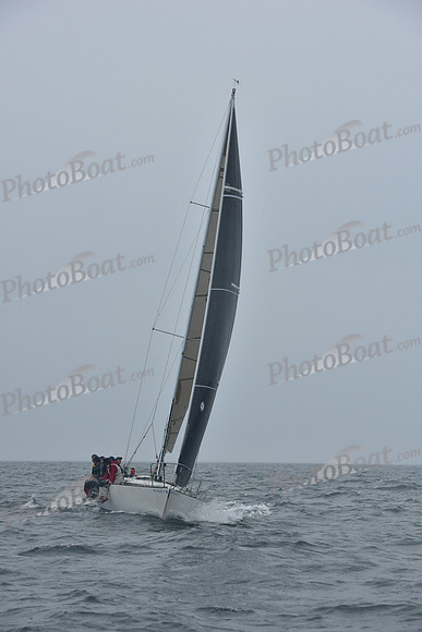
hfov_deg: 11.8
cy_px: 316
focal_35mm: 116
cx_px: 211
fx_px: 2038
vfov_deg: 17.6
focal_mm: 116
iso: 320
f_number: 8
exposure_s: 1/1000
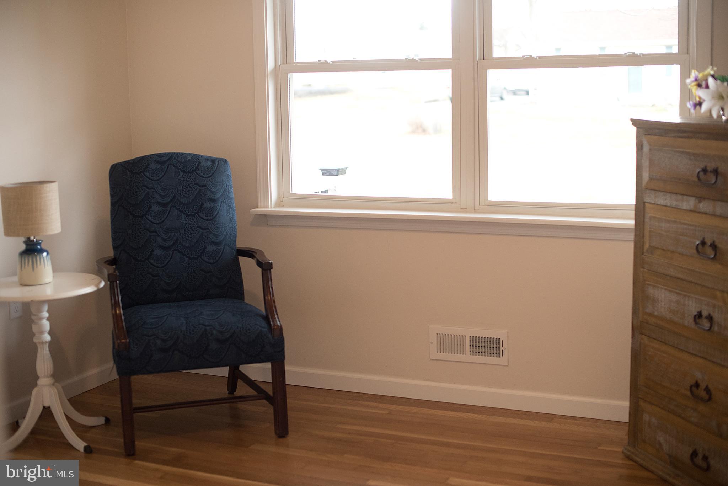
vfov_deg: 27.0
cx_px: 364
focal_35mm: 50
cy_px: 243
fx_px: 1011
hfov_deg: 39.6
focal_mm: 50
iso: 1250
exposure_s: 1/320
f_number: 2.2
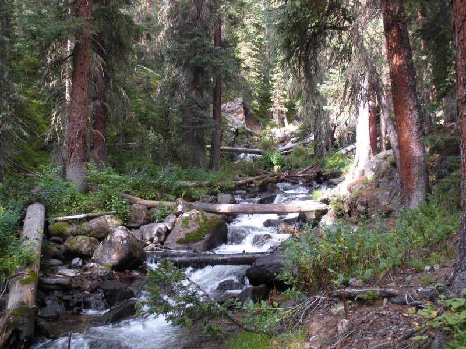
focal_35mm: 36
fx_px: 485
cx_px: 233
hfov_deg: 51.4
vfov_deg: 39.7
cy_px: 174
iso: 64
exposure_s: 1/44.6
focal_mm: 6.3
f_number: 3.5
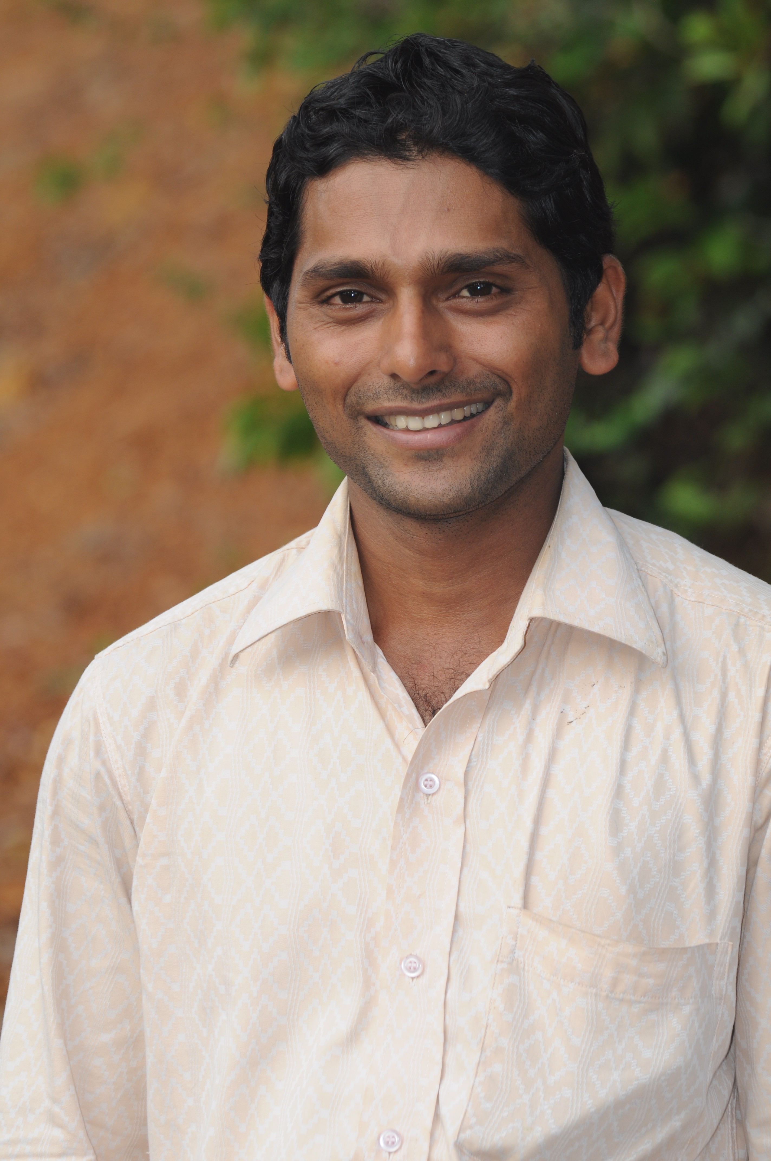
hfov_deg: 7.3
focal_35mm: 188
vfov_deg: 11.0
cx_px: 386
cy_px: 580
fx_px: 6039
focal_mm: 125
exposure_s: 1/200
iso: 200
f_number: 5.6
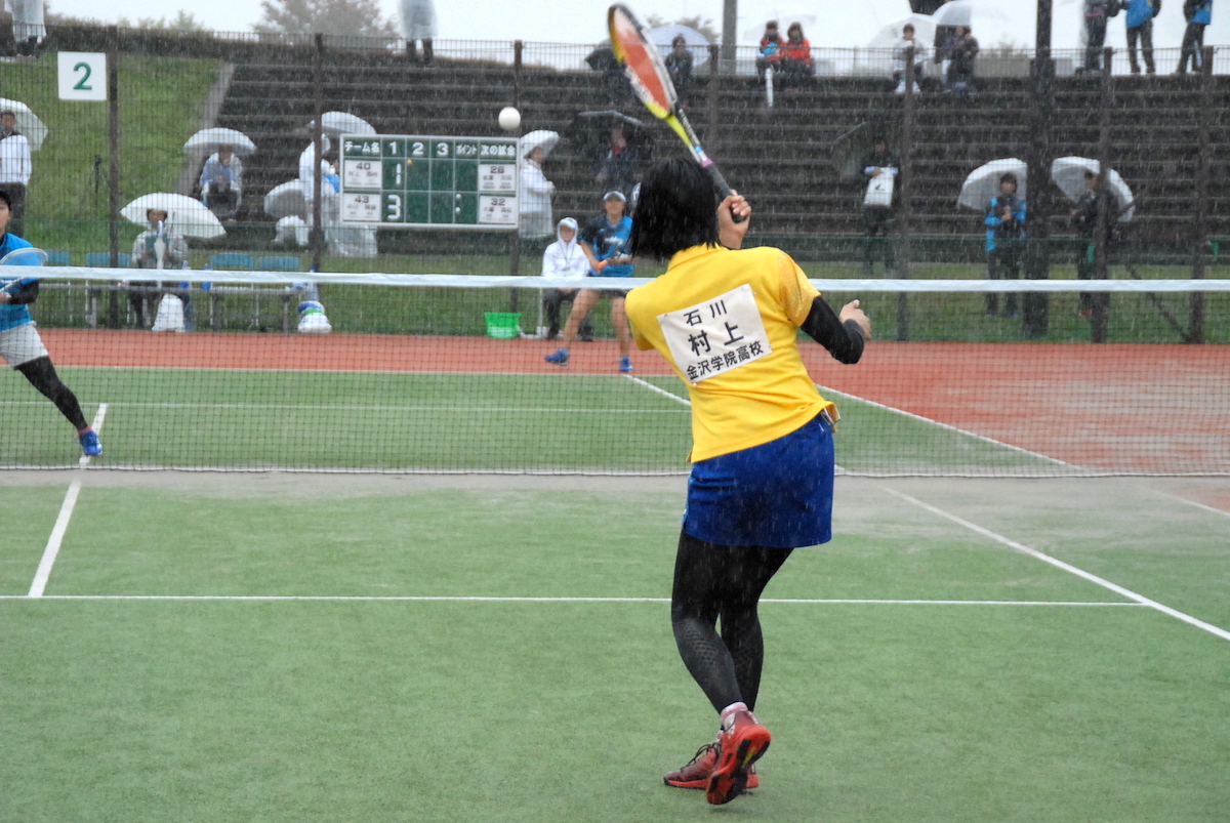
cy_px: 412
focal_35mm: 117
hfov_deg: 17.5
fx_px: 4002
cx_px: 615
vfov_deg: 11.7
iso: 1600
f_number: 5.3
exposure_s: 1/500
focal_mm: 78
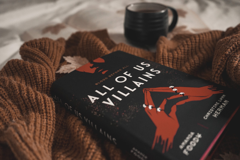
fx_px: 200
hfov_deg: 61.9
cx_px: 120
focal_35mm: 30
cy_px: 80
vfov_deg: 43.6
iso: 6400
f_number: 3.5
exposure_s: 1/60
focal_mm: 30
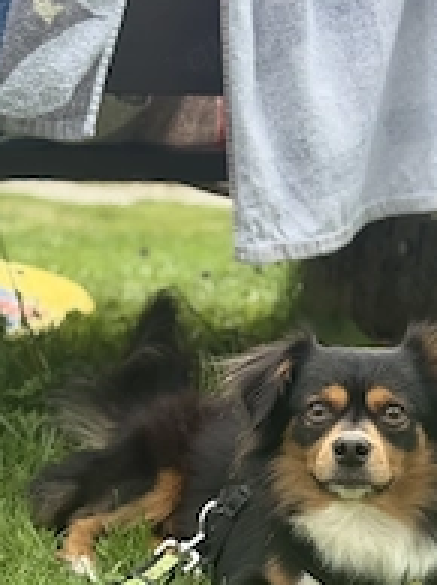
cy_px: 513
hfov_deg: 14.8
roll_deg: -5.9
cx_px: 380
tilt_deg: -20.6
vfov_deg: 19.5
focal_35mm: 99
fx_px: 1670
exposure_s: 1/928
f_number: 1.78
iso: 80
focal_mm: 6.76
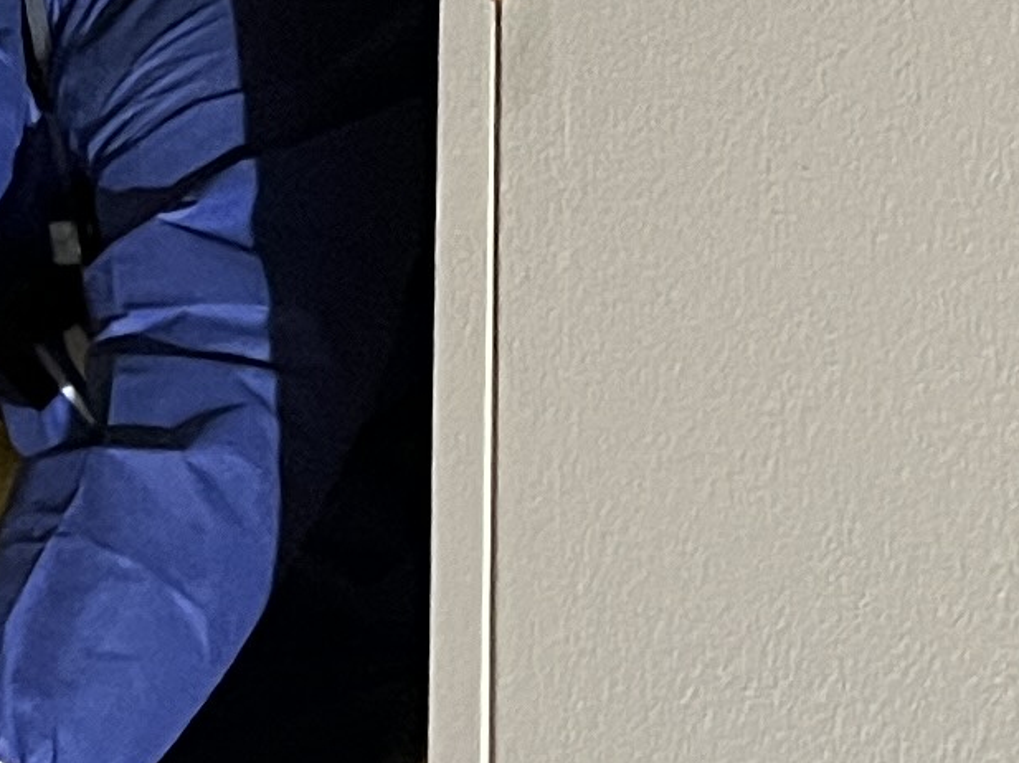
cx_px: -471
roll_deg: -2.2
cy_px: 740
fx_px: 5001
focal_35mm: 170
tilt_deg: +12.8
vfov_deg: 8.7
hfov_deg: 11.2
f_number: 1.6
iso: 400
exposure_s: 1/33
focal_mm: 5.1
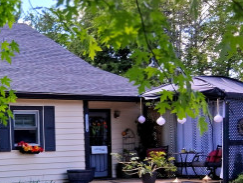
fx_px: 498
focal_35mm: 71
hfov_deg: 25.0
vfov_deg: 20.4
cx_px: -40
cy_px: 158
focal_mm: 3.98
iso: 25
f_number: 1.8
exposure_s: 1/120
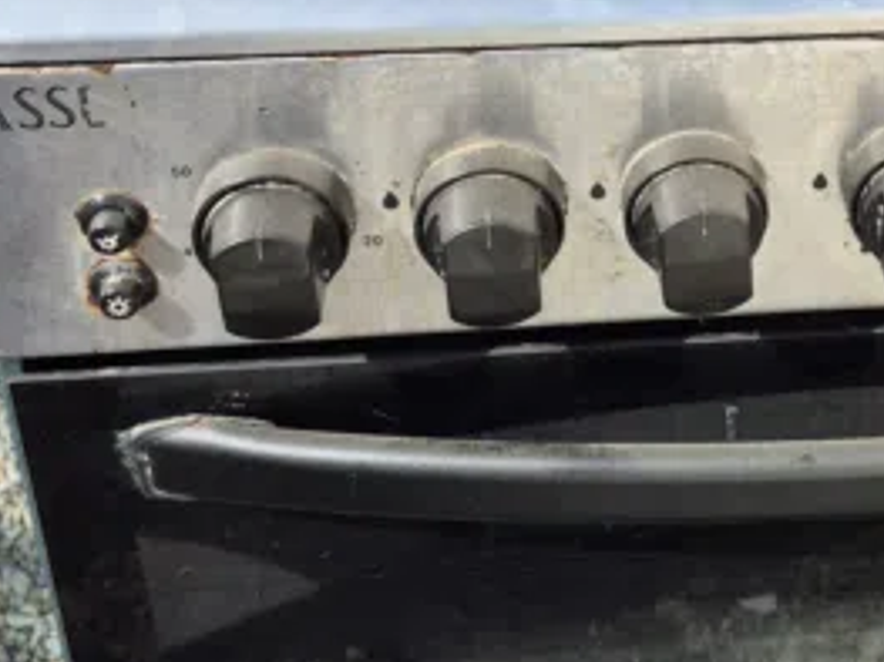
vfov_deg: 26.0
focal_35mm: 56
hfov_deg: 32.3
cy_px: 430
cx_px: 830
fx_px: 1429
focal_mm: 5.4
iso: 25
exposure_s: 1/2000
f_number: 1.8
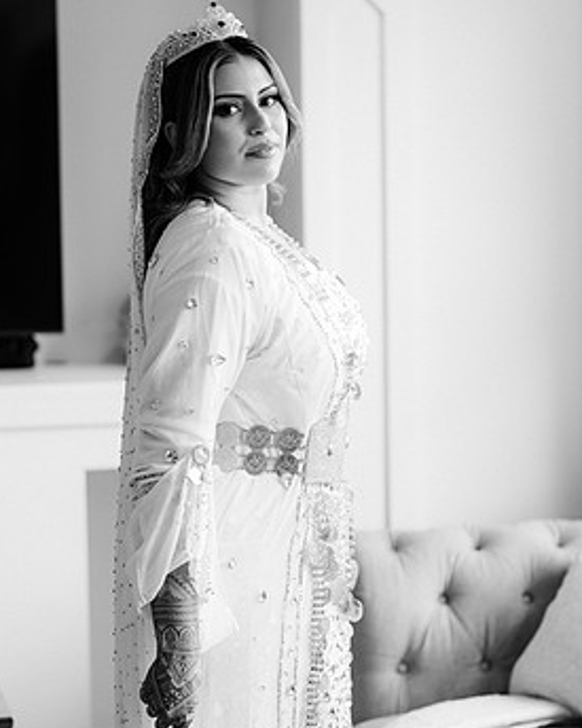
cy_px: 317
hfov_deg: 16.7
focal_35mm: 92
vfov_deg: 20.8
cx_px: 275
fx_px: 1982
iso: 160
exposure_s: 1/160
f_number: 1.4
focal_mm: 50
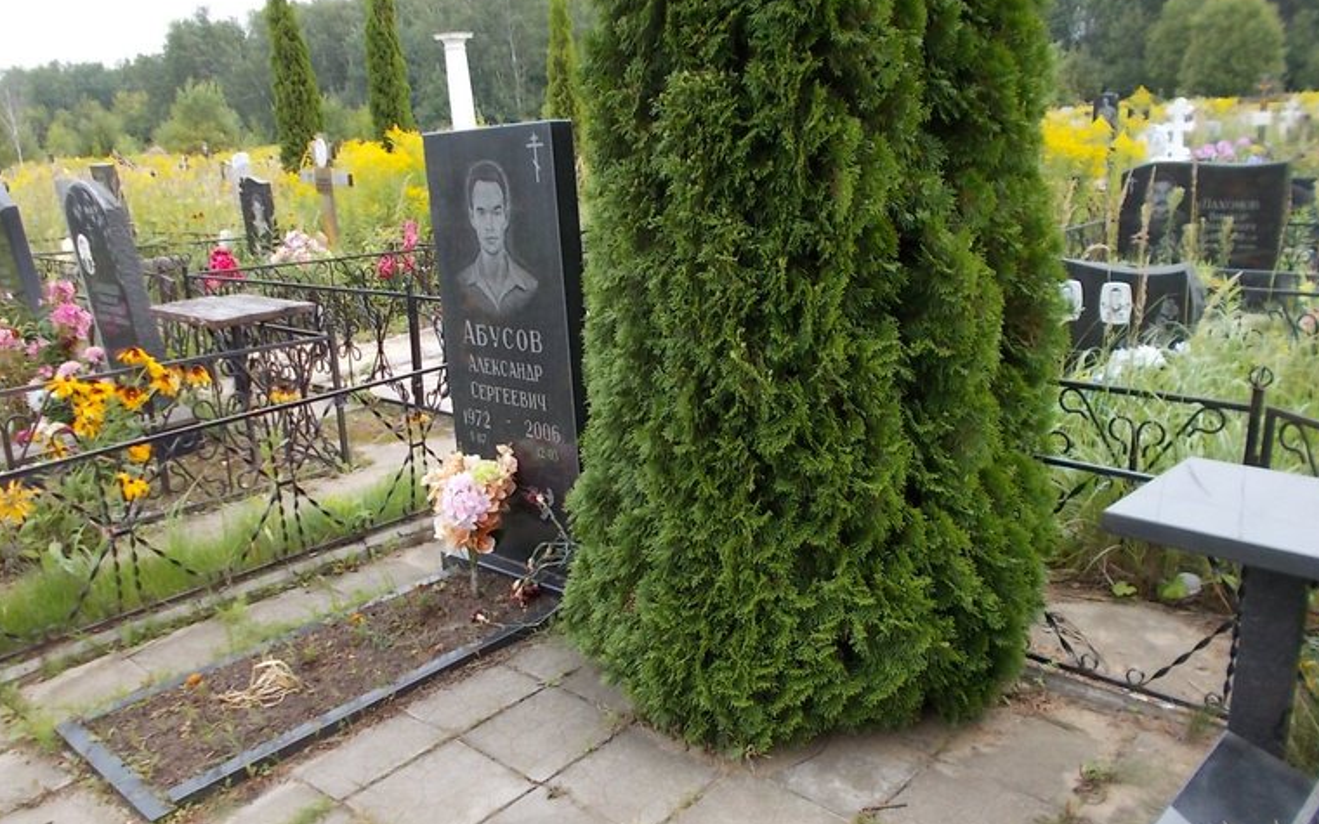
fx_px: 1042
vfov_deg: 43.1
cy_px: 439
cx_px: 677
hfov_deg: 64.6
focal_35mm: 29
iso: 80
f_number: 3.2
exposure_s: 1/320
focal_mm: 4.6
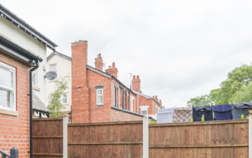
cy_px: 147
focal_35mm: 45
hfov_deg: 36.3
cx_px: -37
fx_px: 309
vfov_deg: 27.4
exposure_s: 1/200
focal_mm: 19
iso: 200
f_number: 8
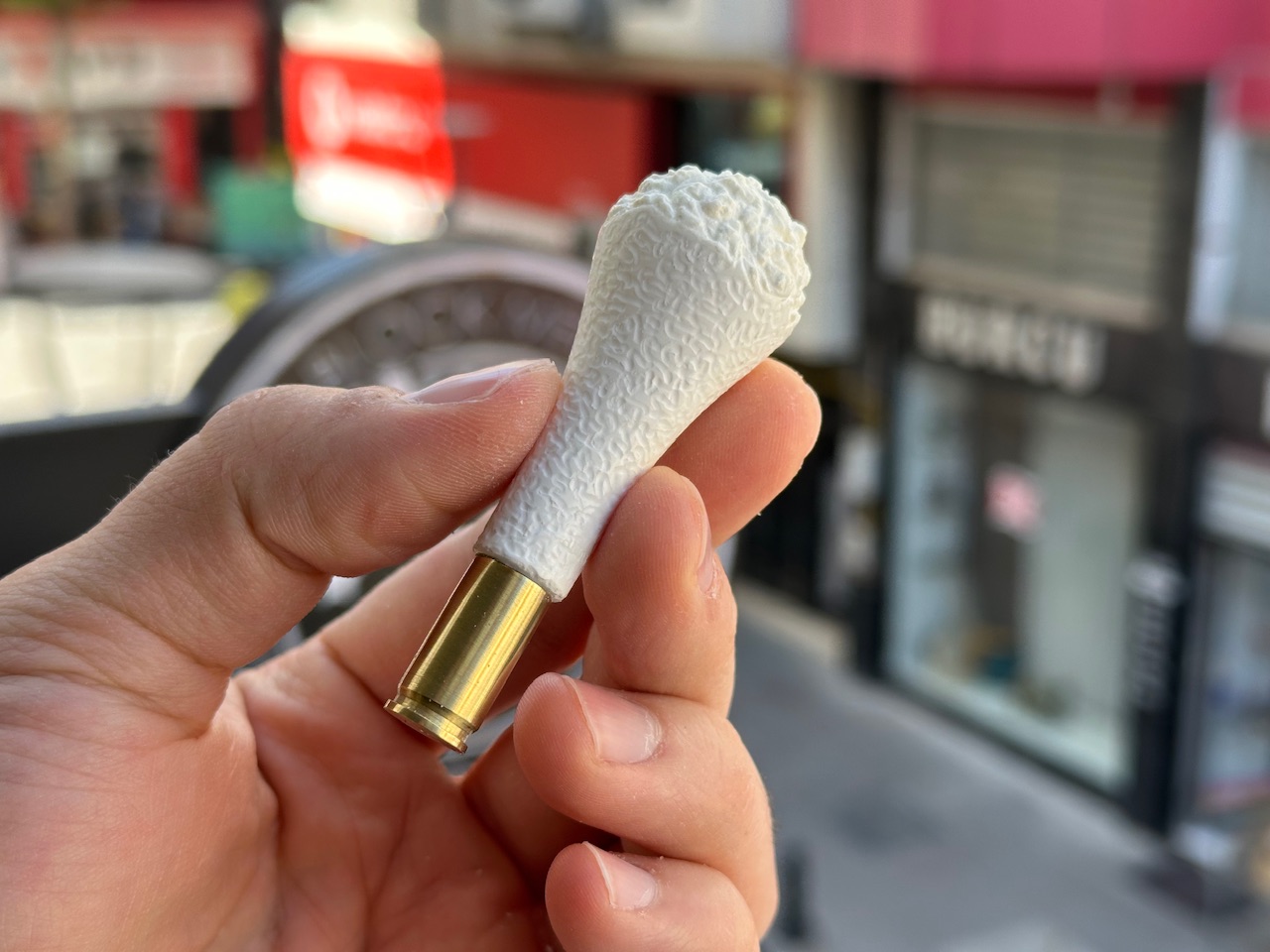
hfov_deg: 39.7
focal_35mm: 48
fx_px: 1761
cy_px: 476
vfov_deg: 30.3
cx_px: 635
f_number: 1.78
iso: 64
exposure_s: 1/437
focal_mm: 6.86
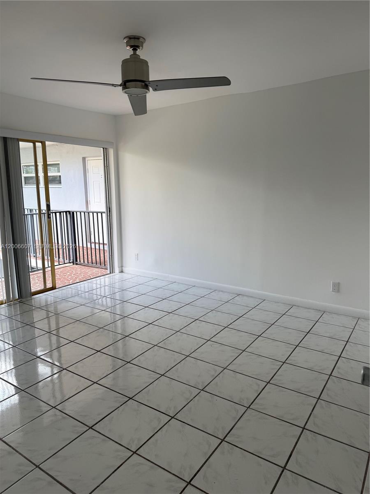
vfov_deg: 71.6
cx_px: 185
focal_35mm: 24
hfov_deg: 56.8
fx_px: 342
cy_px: 247
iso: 64
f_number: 1.78
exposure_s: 1/217
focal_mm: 6.76
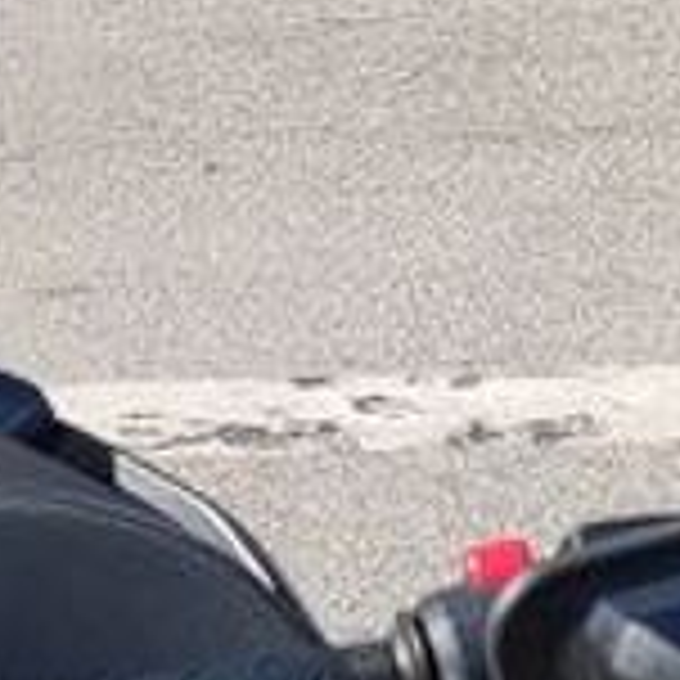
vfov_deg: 8.5
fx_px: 4334
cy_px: 1416
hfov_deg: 8.9
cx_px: 703
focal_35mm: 195
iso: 50
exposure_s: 1/1002
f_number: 1.79
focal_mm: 4.71
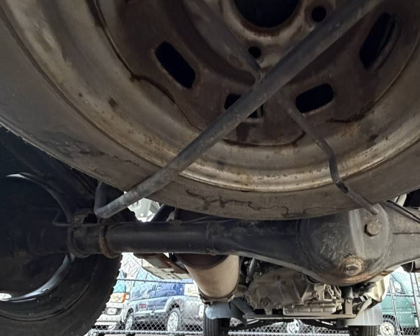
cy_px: 229
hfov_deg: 73.0
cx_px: 276
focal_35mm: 22
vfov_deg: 61.3
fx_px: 273
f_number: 2.2
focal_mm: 2.22
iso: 800
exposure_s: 1/60
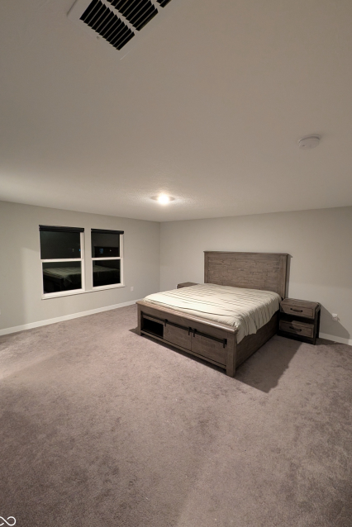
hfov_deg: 85.3
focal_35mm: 13
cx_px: 191
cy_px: 264
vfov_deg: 108.3
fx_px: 190
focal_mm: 2.02
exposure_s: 1/24
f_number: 1.7
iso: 531
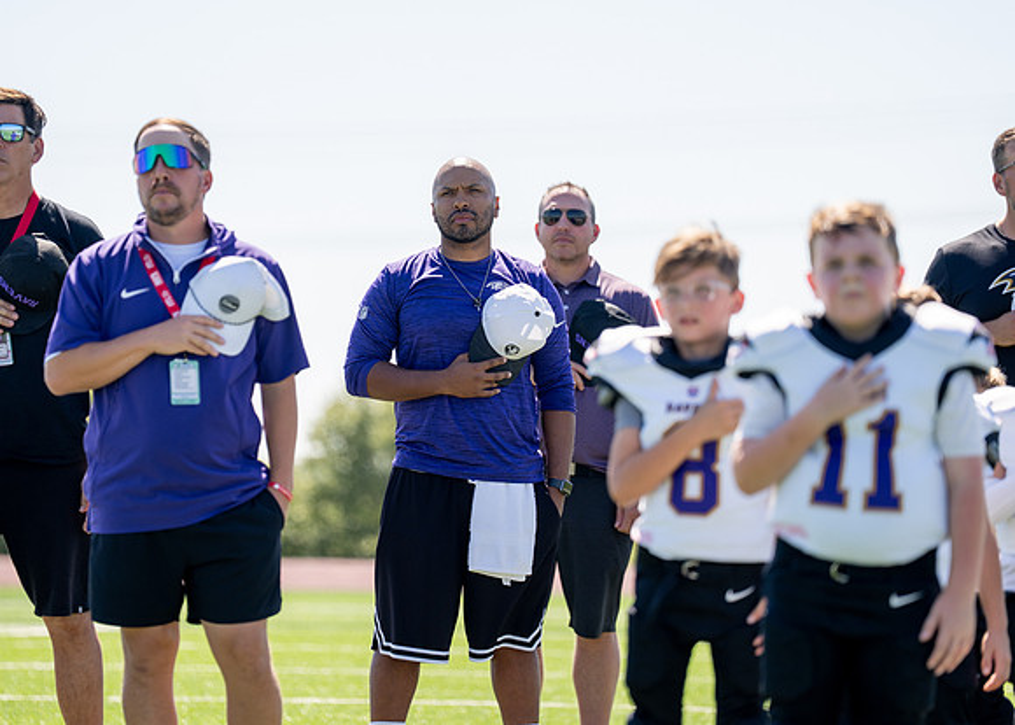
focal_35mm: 206
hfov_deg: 9.8
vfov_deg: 7.0
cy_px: 308
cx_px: 472
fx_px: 5929
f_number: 2.8
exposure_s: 1/1600
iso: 125
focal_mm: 168
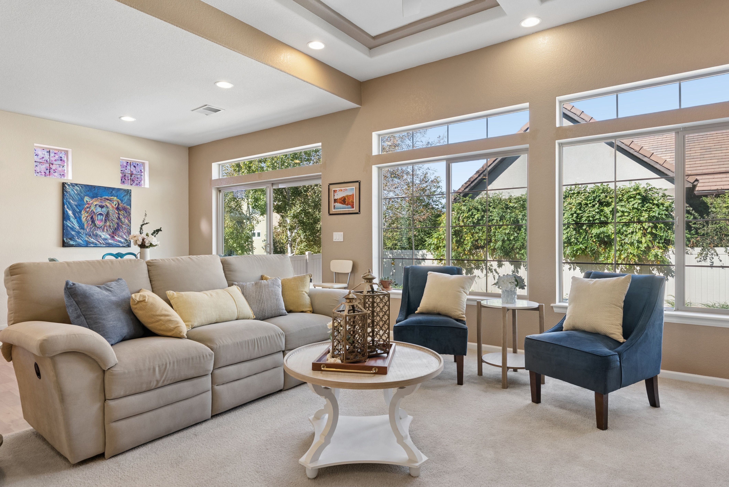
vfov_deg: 62.0
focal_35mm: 20
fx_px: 405
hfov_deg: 83.9
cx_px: 364
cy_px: 244
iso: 800
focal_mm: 20
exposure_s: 1/125
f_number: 8
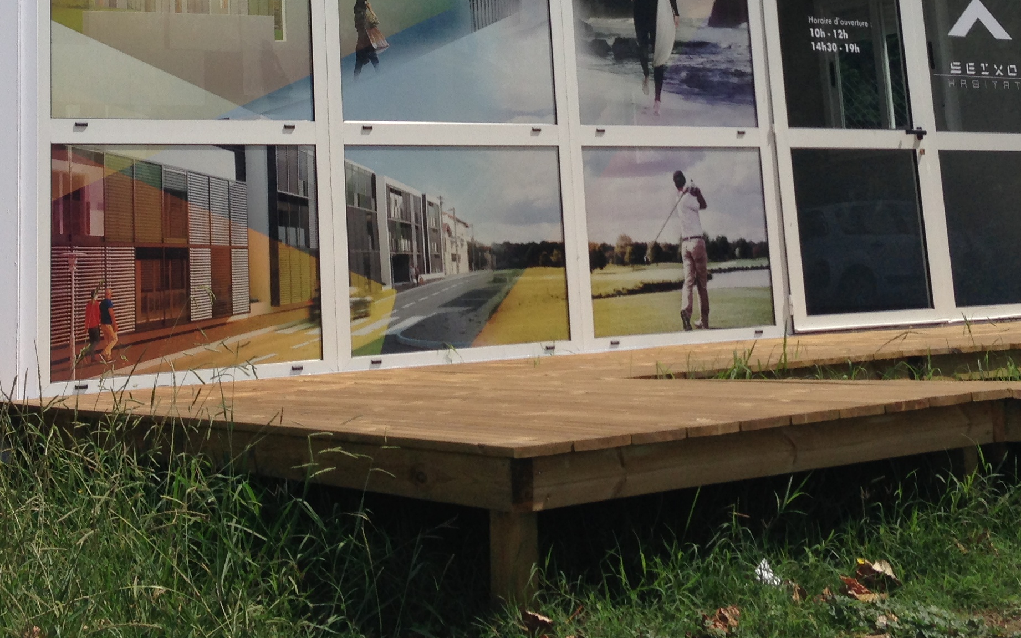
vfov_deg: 20.2
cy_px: -28
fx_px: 1725
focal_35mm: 62
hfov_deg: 33.0
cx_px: 469
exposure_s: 1/2008
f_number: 2.4
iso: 50
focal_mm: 4.13
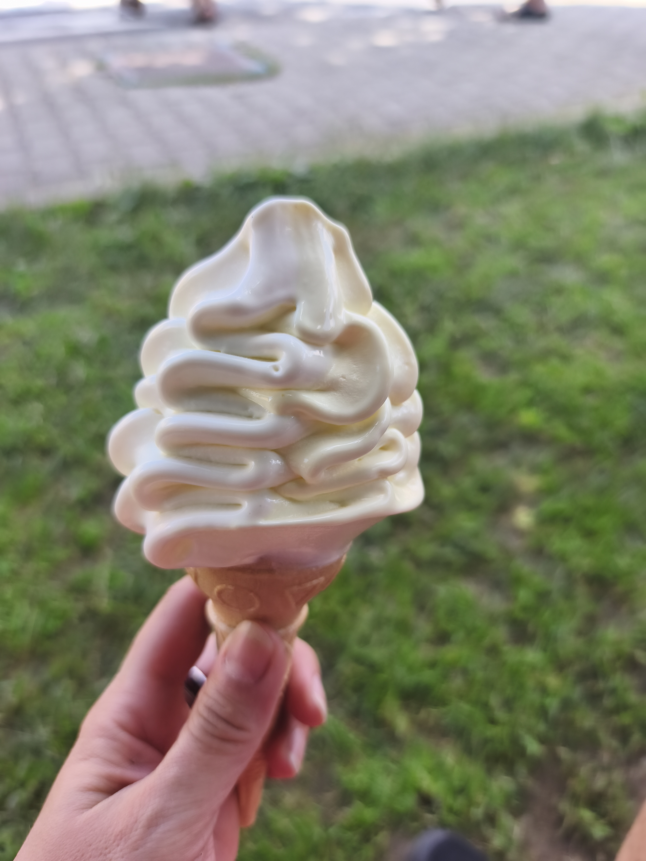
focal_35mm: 23
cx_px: 323
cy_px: 430
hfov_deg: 58.9
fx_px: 572
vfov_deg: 73.9
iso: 50
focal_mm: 6.18
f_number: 1.65
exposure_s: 1/217
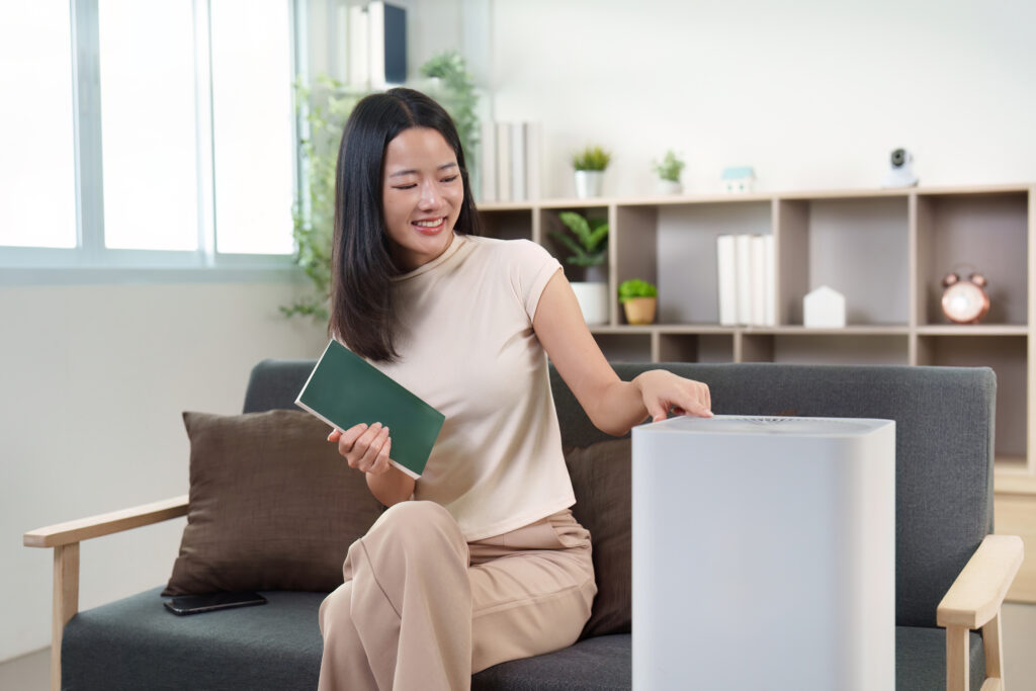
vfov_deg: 27.0
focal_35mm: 50
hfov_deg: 39.6
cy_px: 346
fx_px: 1439
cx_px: 518
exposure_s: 1/250
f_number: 2.8
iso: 800
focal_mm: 50
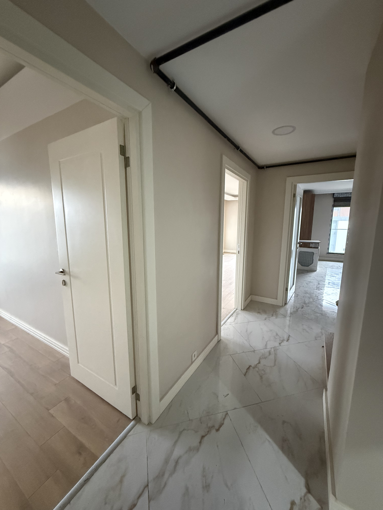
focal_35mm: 14
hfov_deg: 85.7
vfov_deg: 102.1
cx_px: 192
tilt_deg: -8.9
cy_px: 255
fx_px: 207
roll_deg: -0.4
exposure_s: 1/50
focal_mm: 2.22
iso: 1000
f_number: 2.2
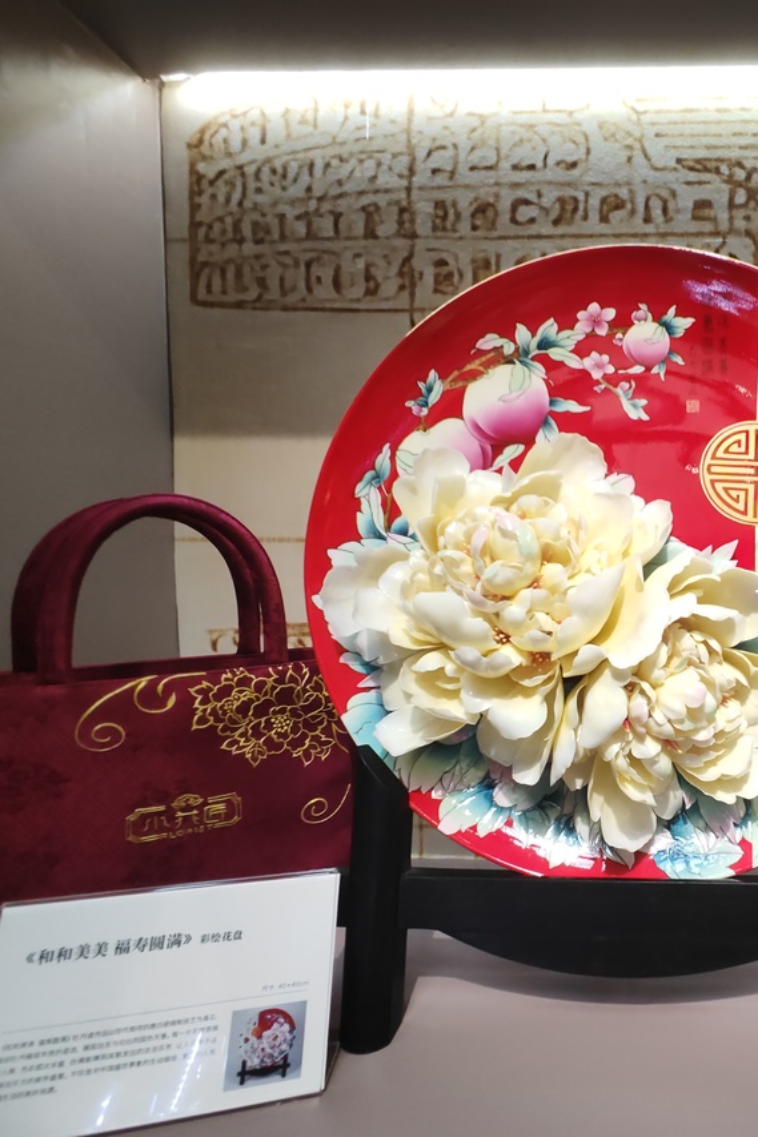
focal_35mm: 19
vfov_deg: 86.8
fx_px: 600
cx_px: 650
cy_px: 598
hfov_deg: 57.5
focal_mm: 2.16
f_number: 2.2
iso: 160
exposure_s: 1/50
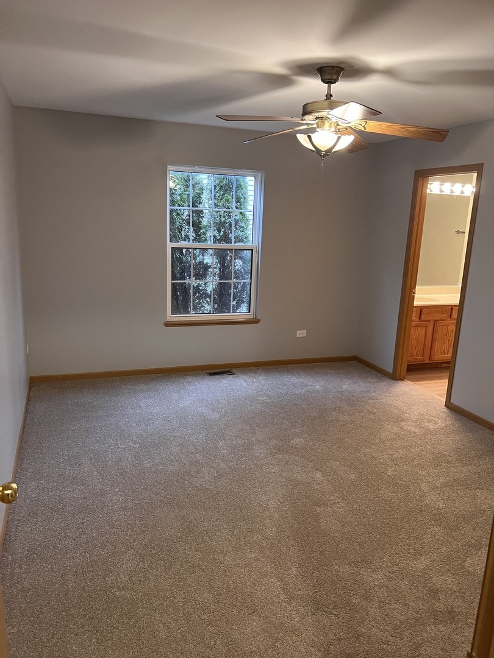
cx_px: 247
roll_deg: -1.8
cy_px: 329
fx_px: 495
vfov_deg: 67.3
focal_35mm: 26
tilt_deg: -10.3
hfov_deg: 53.1
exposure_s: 1/60
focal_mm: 5.7
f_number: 1.5
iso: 400
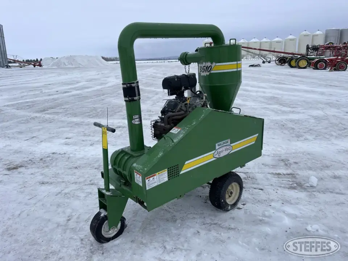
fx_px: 251
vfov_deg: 54.9
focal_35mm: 25
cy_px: 130
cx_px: 174
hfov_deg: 69.4
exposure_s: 1/6579
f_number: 1.6
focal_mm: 5.1
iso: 32
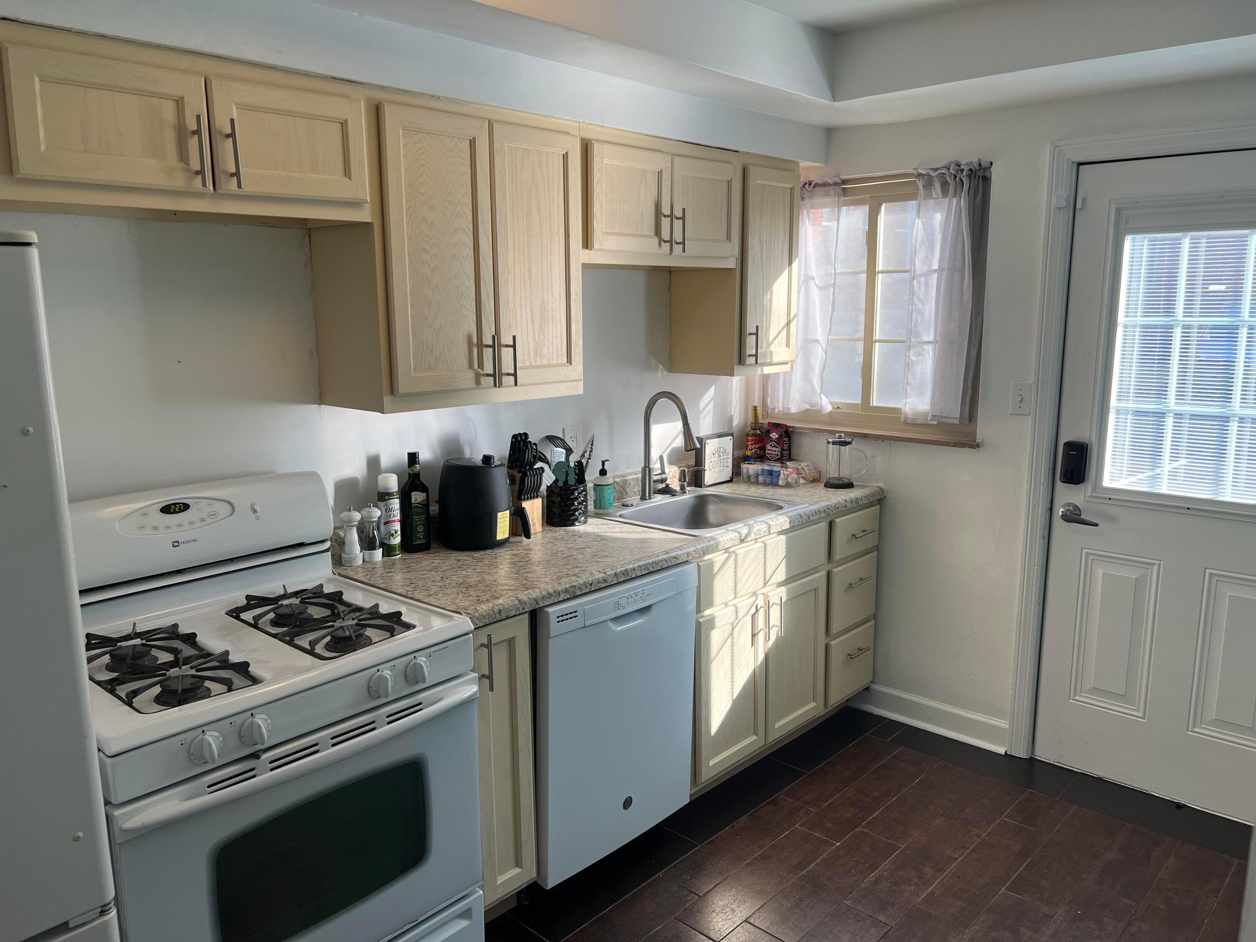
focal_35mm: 26
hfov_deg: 67.3
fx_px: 943
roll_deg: +0.1
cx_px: 628
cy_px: 471
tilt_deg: -10.8
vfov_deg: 53.1
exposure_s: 1/208
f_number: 1.5
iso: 50
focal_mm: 5.7
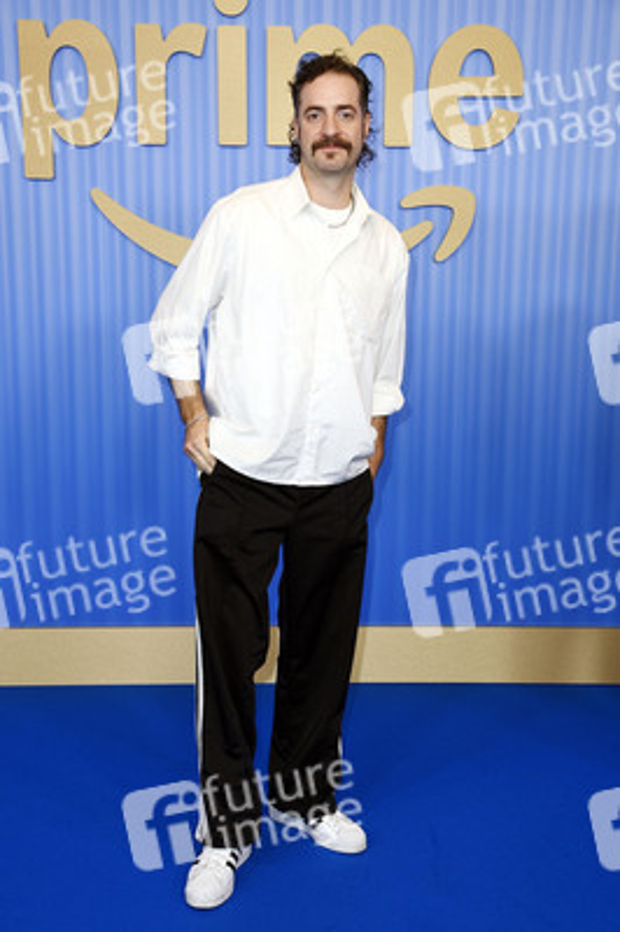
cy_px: 466
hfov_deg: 29.8
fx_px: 1164
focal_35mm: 45
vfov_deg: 43.6
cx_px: 310
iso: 400
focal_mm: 45
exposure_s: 1/250
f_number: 5.6
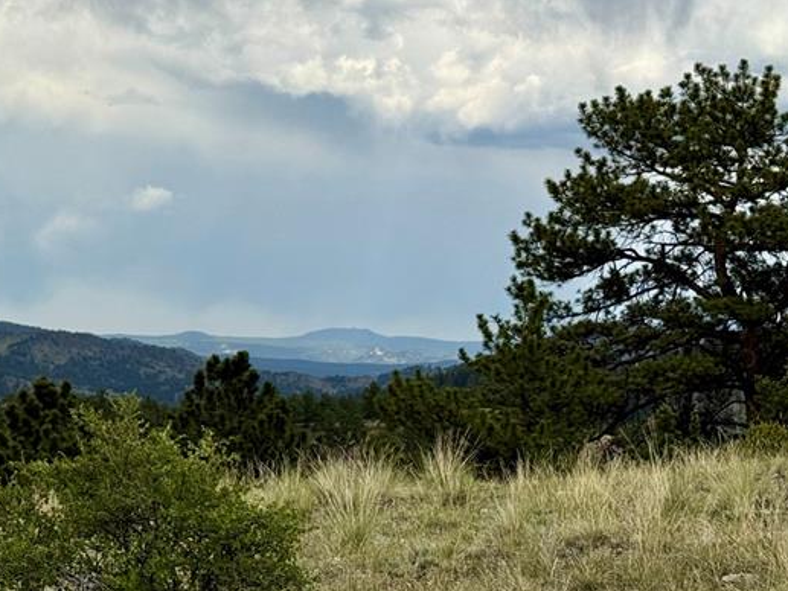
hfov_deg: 20.2
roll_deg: -2.2
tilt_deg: +5.4
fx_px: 2163
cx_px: 53
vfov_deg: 15.5
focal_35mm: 95
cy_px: 142
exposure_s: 1/5208
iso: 64
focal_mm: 6.76
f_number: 1.78
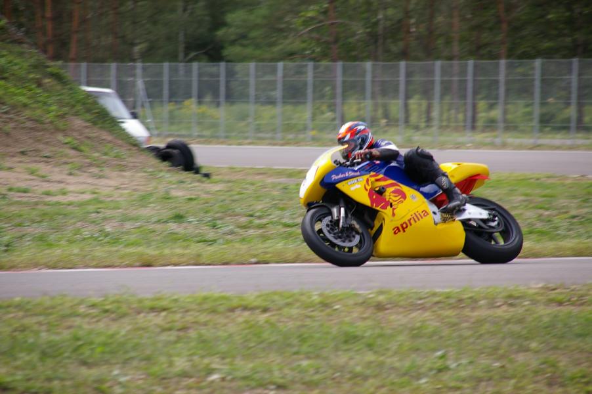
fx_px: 4930
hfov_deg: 6.9
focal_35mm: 300
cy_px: 197
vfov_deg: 4.6
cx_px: 296
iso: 200
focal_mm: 200
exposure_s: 1/350
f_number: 8
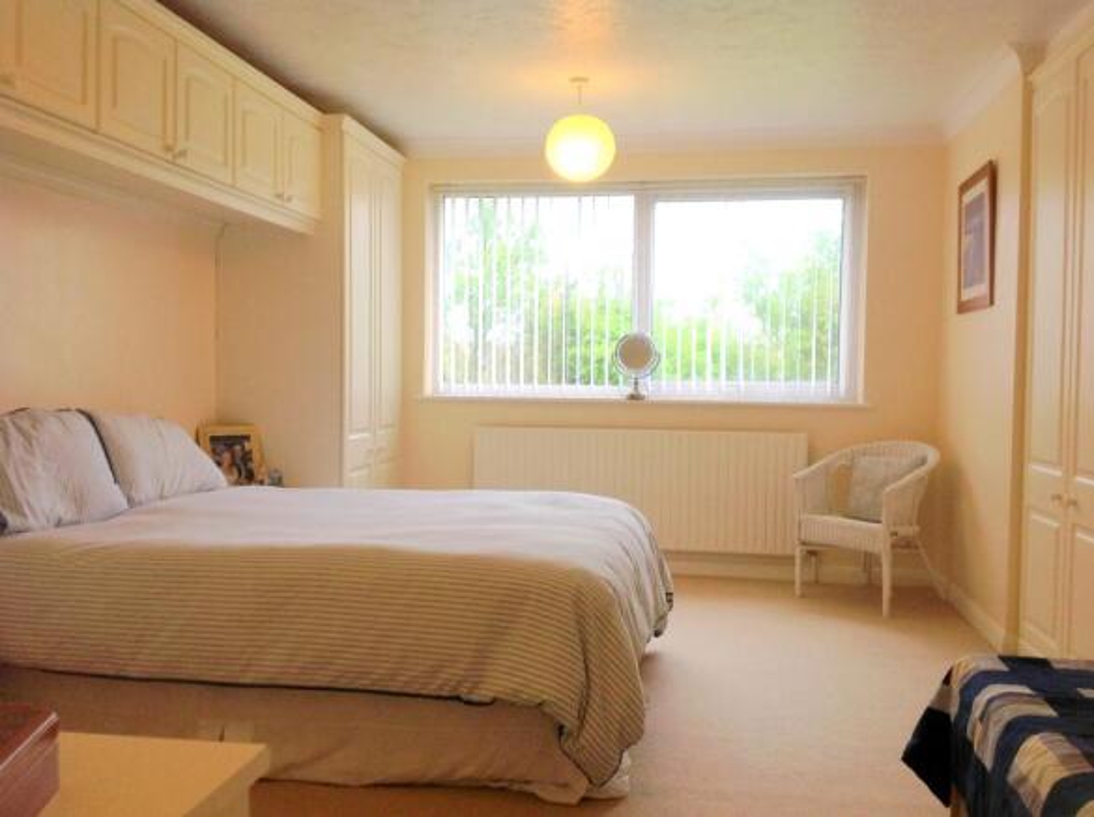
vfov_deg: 40.6
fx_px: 1105
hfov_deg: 52.7
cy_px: 408
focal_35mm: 35
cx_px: 547
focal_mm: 4.28
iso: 80
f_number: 2.4
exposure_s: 1/60
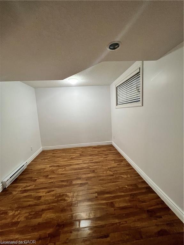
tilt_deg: -7.2
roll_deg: +3.1
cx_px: 92
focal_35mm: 13
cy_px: 122
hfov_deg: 89.9
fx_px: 92
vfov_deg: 106.2
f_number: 1.8
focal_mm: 1.57
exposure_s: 1/60
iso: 200
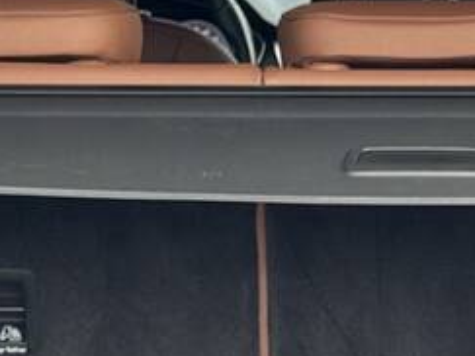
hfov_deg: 8.3
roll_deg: +1.5
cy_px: 575
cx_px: 438
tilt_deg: -15.7
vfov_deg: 6.2
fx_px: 3251
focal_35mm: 237
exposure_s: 1/414
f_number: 1.78
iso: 64
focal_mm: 6.76
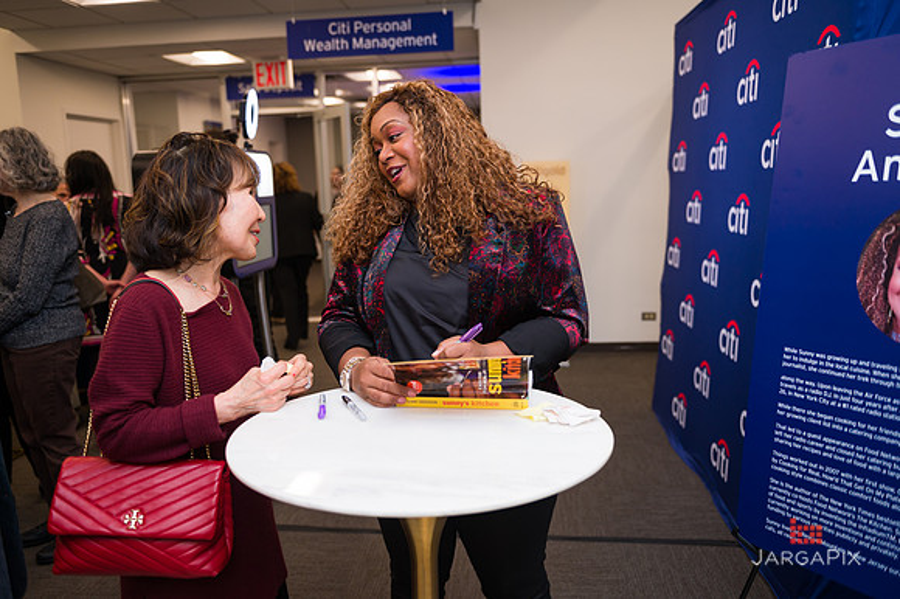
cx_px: 450
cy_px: 300
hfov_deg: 63.7
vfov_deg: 44.9
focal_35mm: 29
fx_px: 725
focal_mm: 29
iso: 400
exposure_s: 1/200
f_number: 3.2
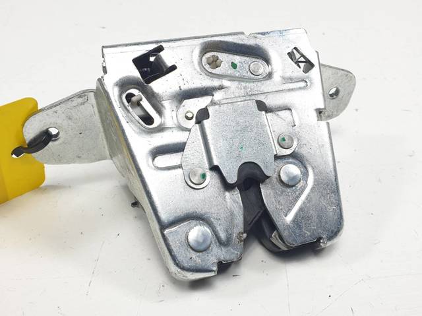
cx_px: 211
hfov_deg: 67.3
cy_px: 158
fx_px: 317
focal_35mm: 26
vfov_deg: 53.0
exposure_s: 1/174
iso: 50
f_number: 2.4
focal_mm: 4.3
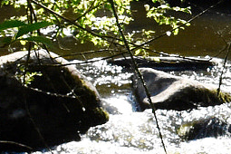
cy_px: 57
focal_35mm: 216
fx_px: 1387
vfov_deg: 6.4
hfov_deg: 8.9
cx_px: 472
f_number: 10
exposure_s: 1/1250
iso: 1250
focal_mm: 23
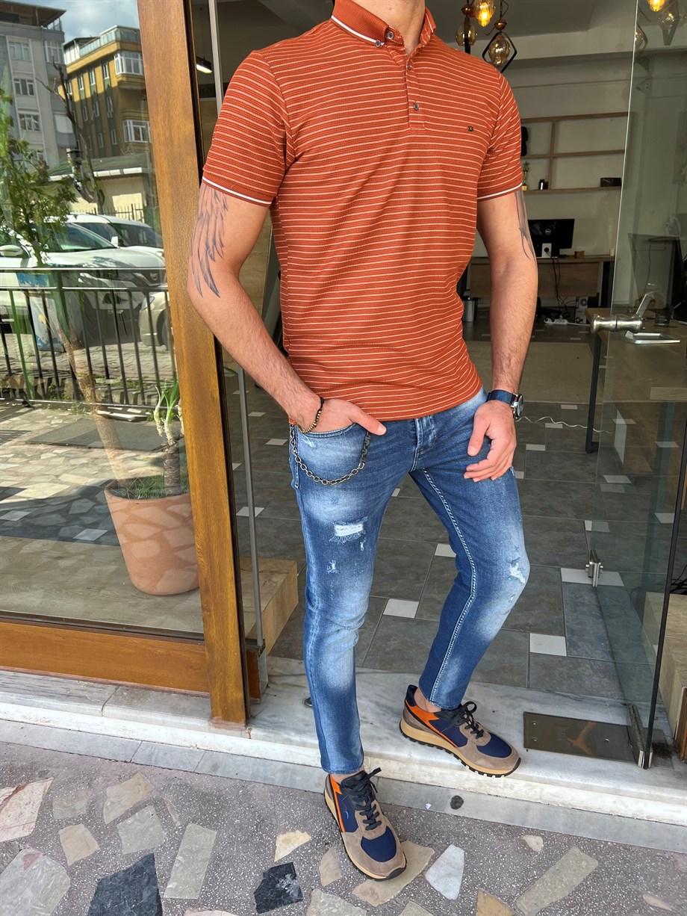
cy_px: 458
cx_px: 344
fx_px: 688
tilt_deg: -18.7
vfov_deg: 67.3
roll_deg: +1.5
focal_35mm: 26
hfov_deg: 53.1
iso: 50
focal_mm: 5.7
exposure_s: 1/340
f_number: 1.5
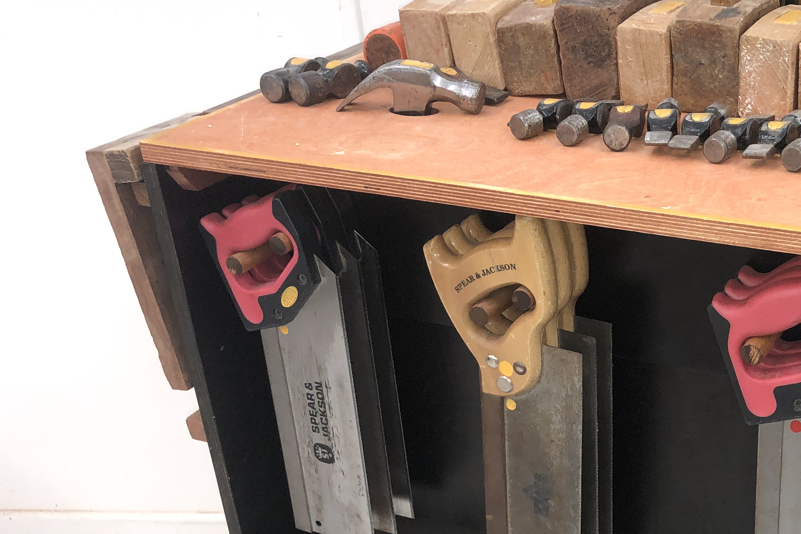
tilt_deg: -31.2
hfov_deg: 35.4
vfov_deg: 24.6
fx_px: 1202
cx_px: 664
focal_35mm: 54
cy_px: 446
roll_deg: -0.4
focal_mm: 3.99
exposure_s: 1/100
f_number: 1.8
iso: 80
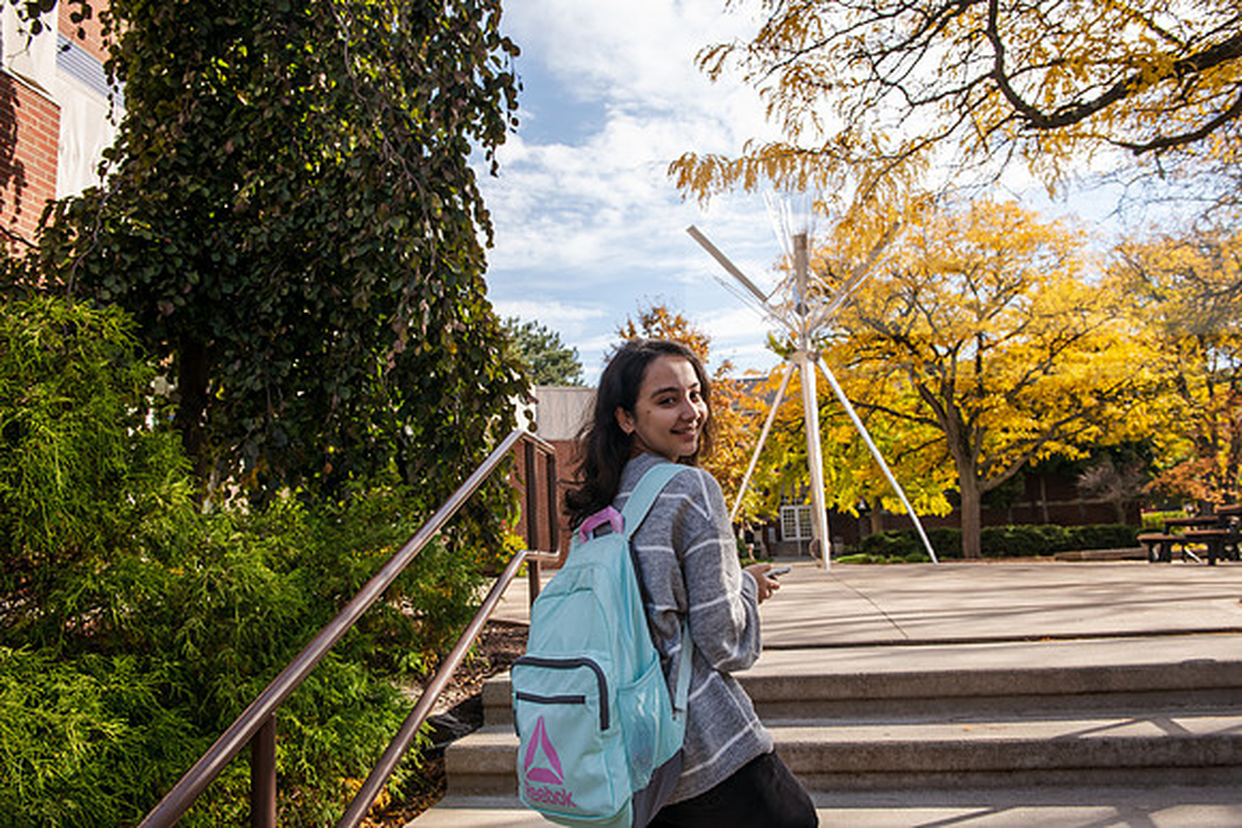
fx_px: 1001
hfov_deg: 63.6
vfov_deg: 45.0
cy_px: 414
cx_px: 621
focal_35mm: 29
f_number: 7.1
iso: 250
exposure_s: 1/320
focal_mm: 29
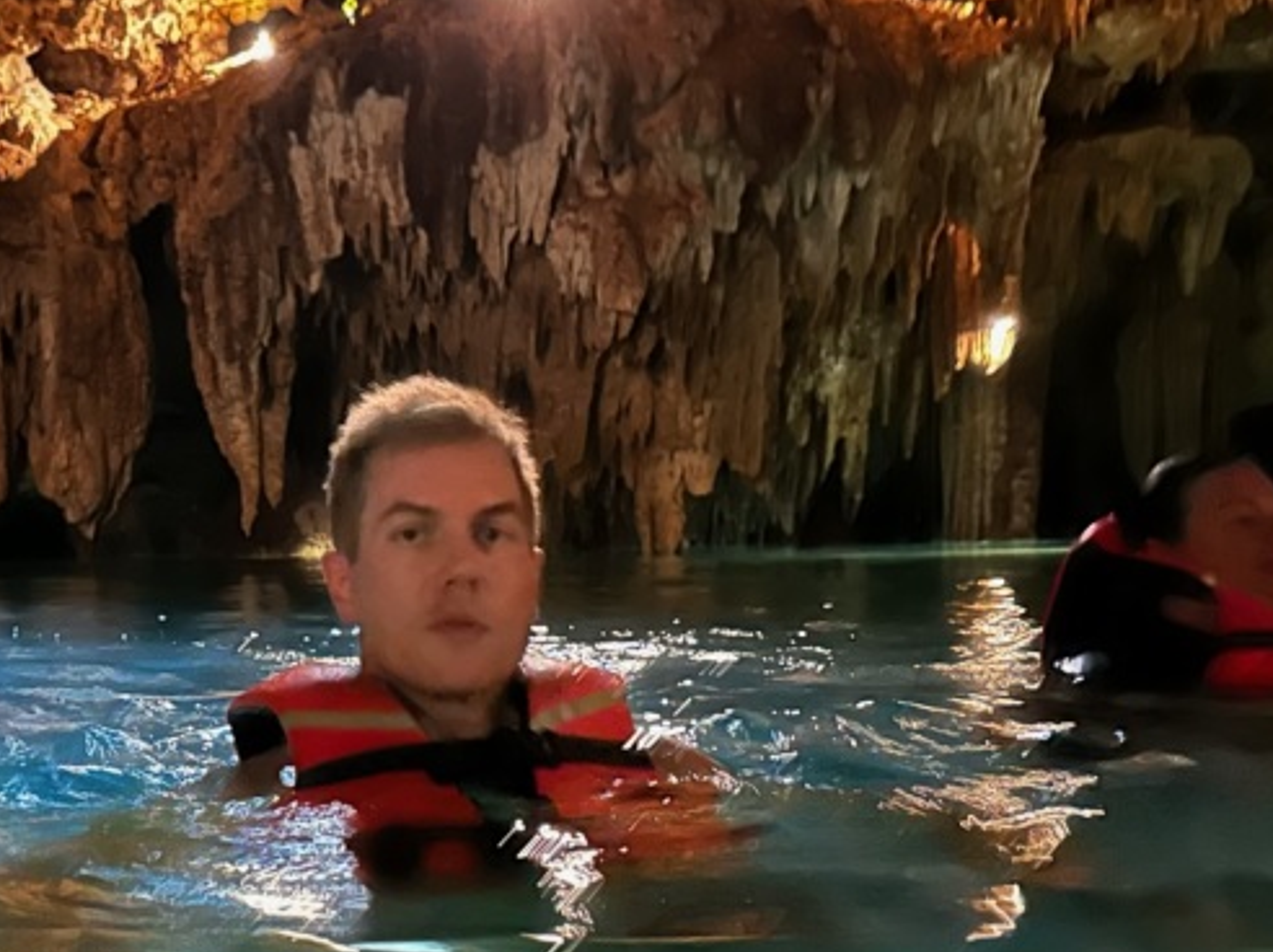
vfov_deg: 28.8
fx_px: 1837
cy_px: 656
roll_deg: -0.2
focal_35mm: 50
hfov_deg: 36.8
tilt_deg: -4.4
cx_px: 238
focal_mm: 6.86
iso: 2500
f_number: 1.78
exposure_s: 1/15
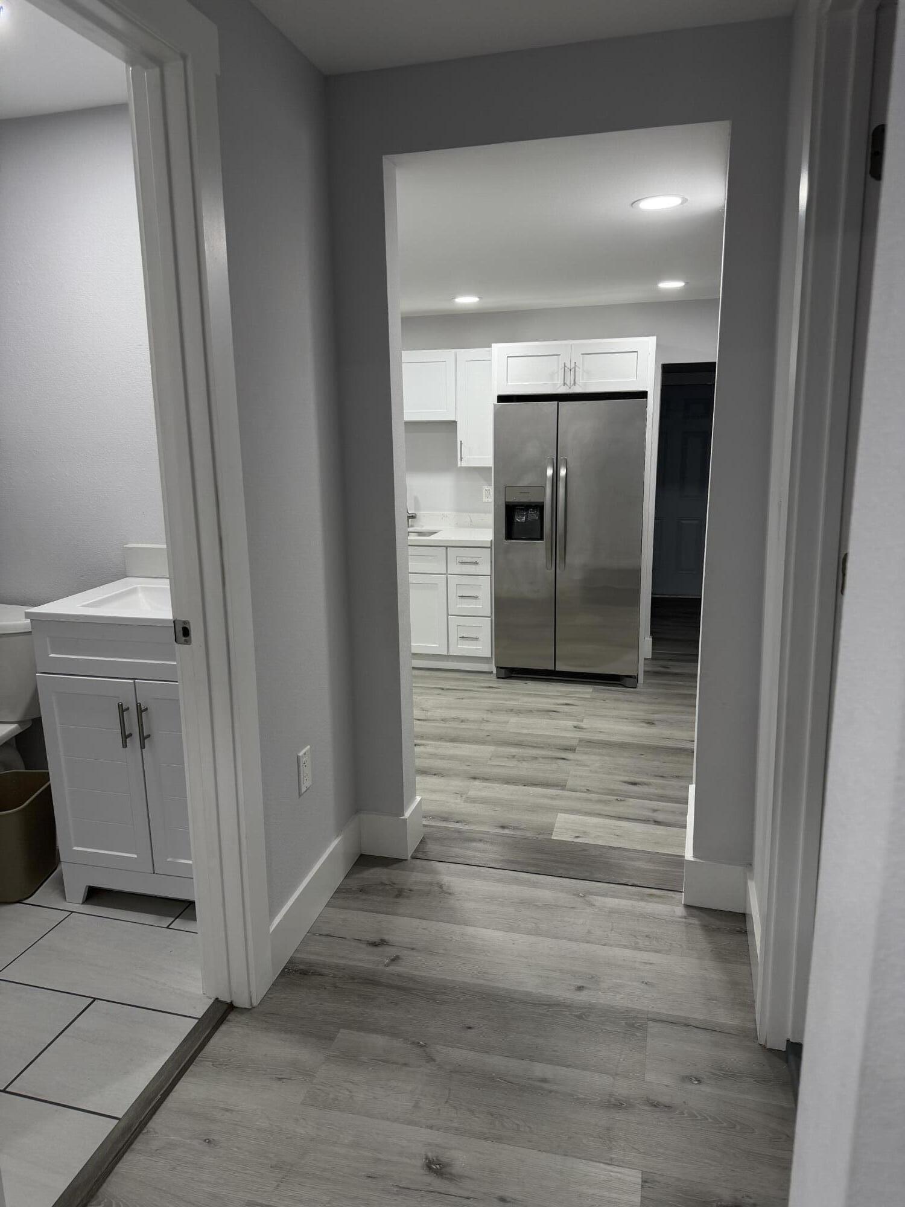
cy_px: 604
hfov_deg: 56.8
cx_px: 452
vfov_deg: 71.6
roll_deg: +1.4
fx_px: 837
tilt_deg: -12.7
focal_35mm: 24
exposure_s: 1/120
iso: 160
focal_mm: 6.76
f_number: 1.78
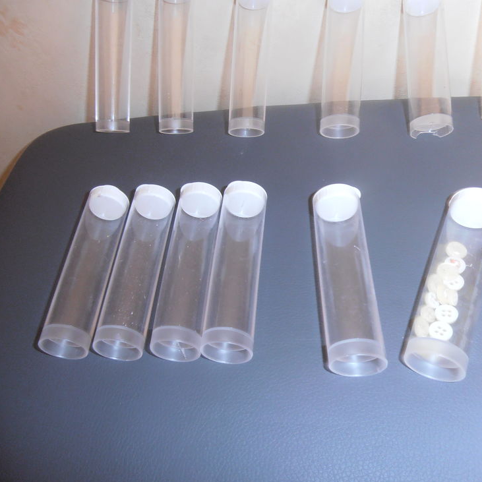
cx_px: 167
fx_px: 457
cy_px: 242
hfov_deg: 54.7
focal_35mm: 29
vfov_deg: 55.6
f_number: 3
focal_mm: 4.2
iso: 125
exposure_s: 1/30
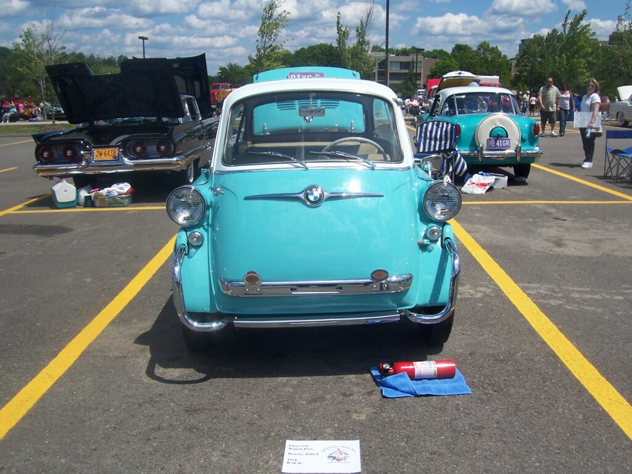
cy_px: 237
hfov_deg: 54.0
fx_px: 621
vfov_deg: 41.8
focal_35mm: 34
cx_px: 316
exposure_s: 1/1000
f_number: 5.6
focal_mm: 5.6
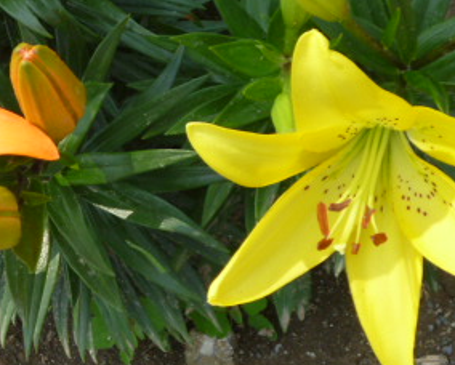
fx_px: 1807
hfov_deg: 14.3
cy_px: 101
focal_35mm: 134
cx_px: 176
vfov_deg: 11.5
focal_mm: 10.9
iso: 100
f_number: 4.1
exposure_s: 1/400
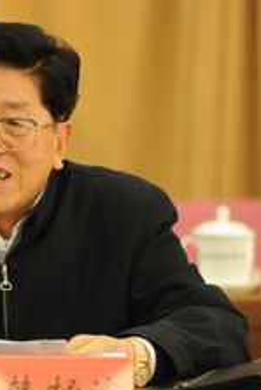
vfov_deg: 6.2
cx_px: -9
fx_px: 3594
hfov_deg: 4.2
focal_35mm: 331
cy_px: 229
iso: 1600
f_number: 3.5
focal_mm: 185
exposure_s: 1/100
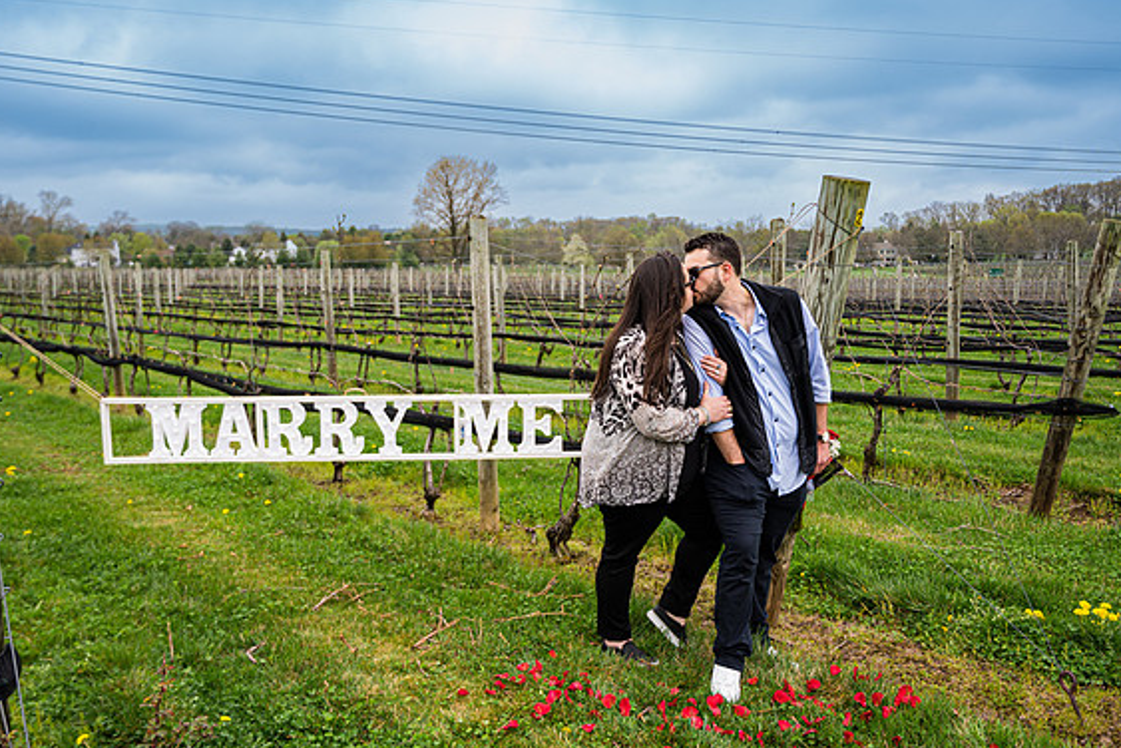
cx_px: 550
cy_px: 382
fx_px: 997
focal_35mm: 32
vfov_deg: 41.2
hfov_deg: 58.7
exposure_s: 1/200
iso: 64
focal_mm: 29.5
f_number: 4
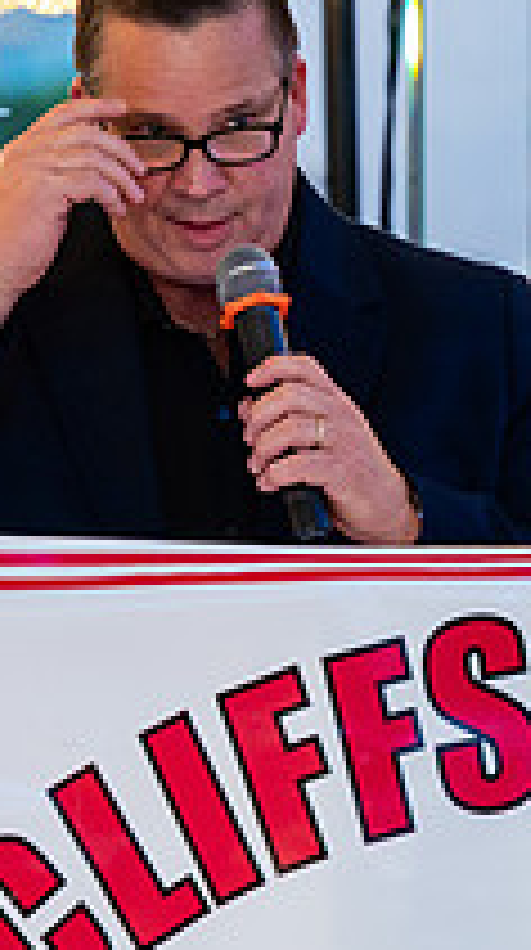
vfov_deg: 5.4
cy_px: 511
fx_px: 10157
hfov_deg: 3.0
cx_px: 445
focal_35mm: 404
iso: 1250
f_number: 3.2
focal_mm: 135
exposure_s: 1/125
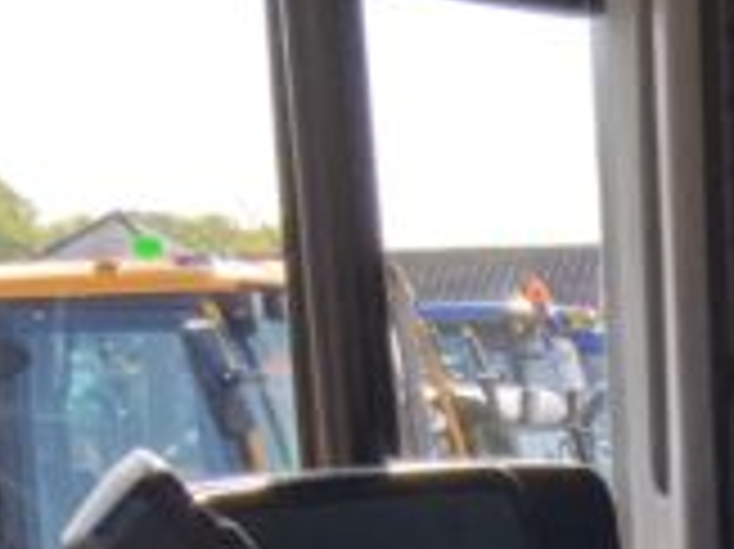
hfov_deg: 10.1
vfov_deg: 7.4
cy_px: 1526
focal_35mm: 182
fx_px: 3856
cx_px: 1418
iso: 16
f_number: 1.8
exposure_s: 1/220
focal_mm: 3
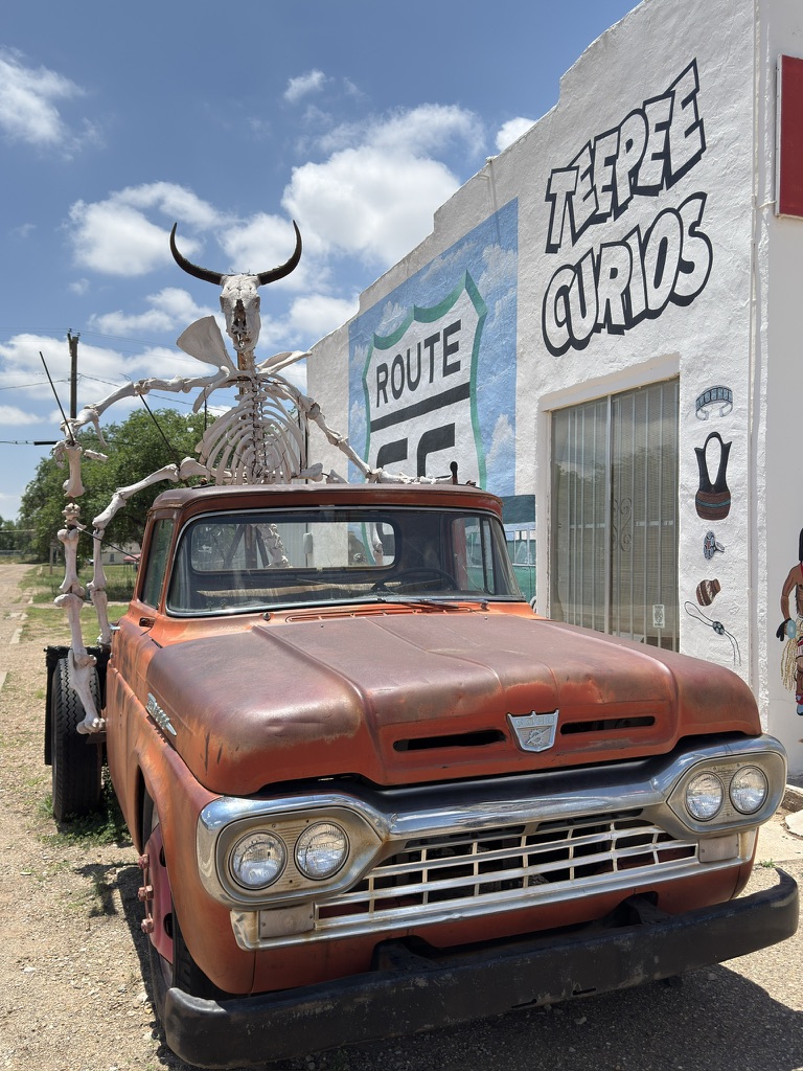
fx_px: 959
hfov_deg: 45.4
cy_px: 536
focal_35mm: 31
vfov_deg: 58.4
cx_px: 402
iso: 64
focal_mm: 6.76
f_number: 1.78
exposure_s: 1/4545
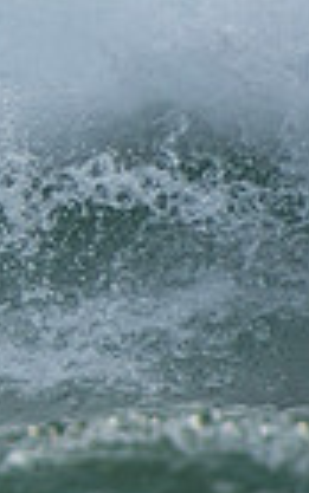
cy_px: 115
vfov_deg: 0.8
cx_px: -551
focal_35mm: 2561
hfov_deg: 0.5
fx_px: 34471
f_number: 5.6
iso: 360
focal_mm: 400
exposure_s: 1/1000
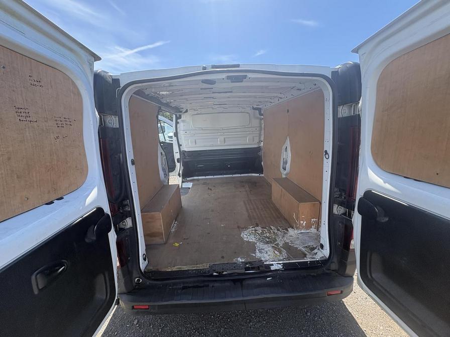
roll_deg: +0.8
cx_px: 225
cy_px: 168
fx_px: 182
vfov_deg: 85.7
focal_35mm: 14
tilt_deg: -14.4
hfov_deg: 102.1
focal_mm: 2.22
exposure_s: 1/343
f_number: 2.2
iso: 64
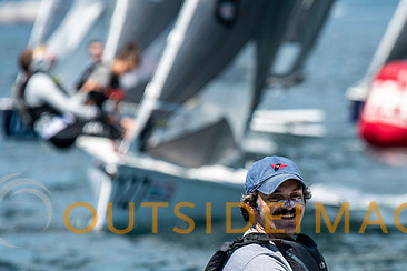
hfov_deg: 2.9
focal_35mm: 713
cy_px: 210
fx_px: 8060
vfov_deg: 1.9
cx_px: 302
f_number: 5.6
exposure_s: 1/1600
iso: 320
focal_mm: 300
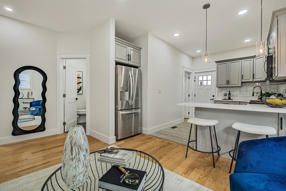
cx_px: 143
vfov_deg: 72.1
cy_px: 96
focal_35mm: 16
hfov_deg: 94.9
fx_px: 131
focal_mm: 16.5
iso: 320
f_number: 9
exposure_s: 1/13
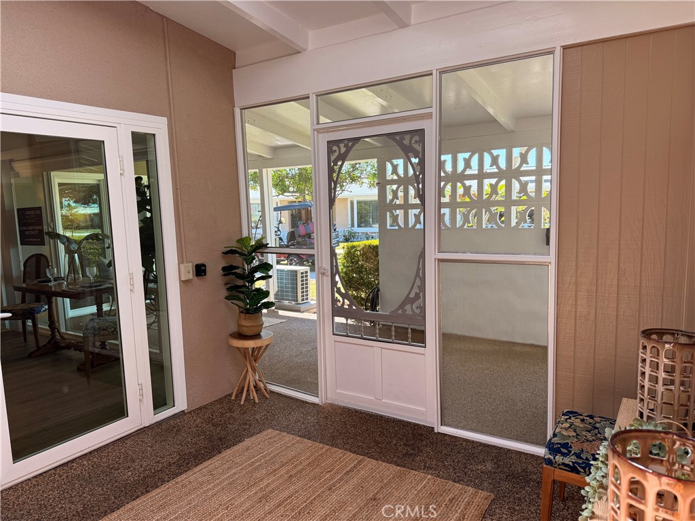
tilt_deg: -6.3
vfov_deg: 56.8
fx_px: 482
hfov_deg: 71.6
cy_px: 260
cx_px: 348
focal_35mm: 24
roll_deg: +1.3
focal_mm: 6.76
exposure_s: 1/423
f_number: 1.78
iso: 100
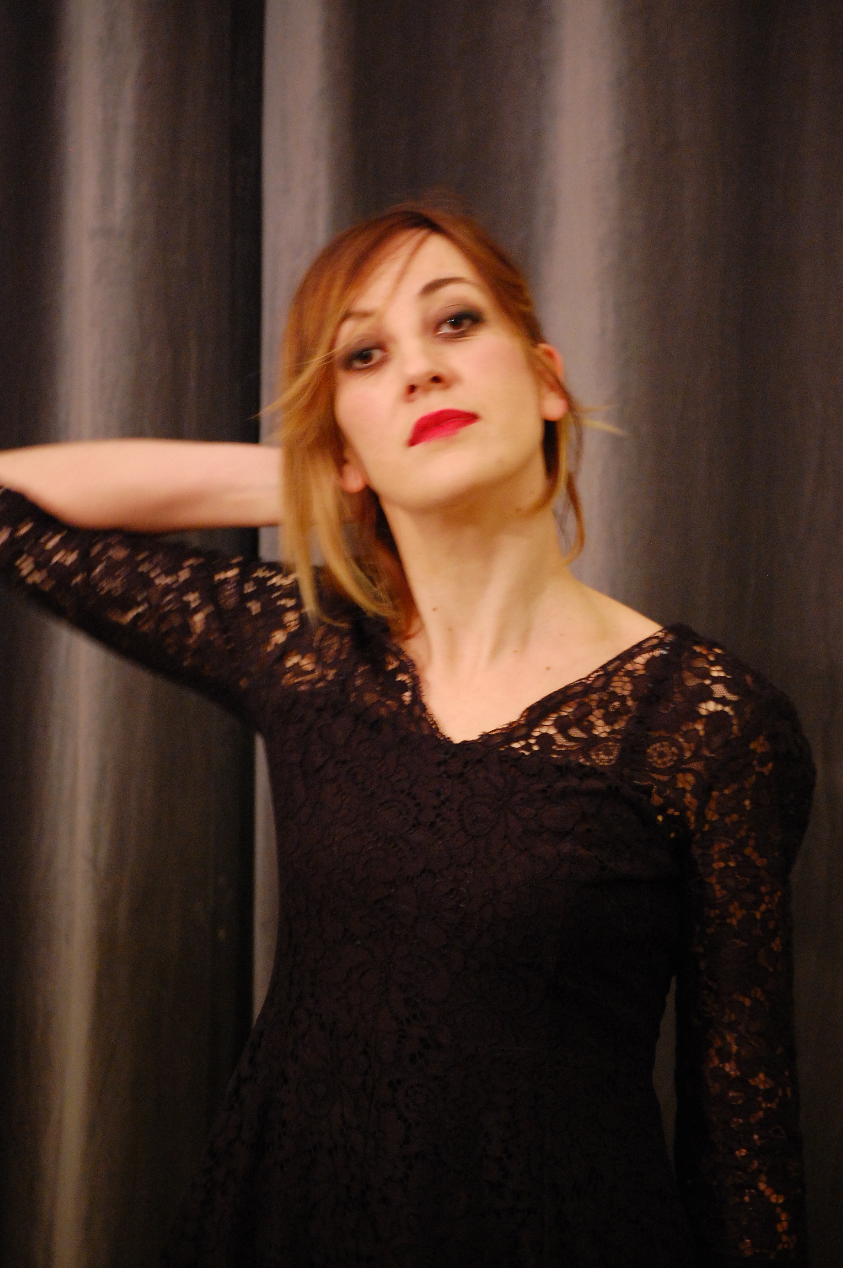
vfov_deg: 13.7
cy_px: 634
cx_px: 422
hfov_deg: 9.1
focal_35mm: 150
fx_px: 5278
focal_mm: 100
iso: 1600
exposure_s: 1/10
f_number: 4.5
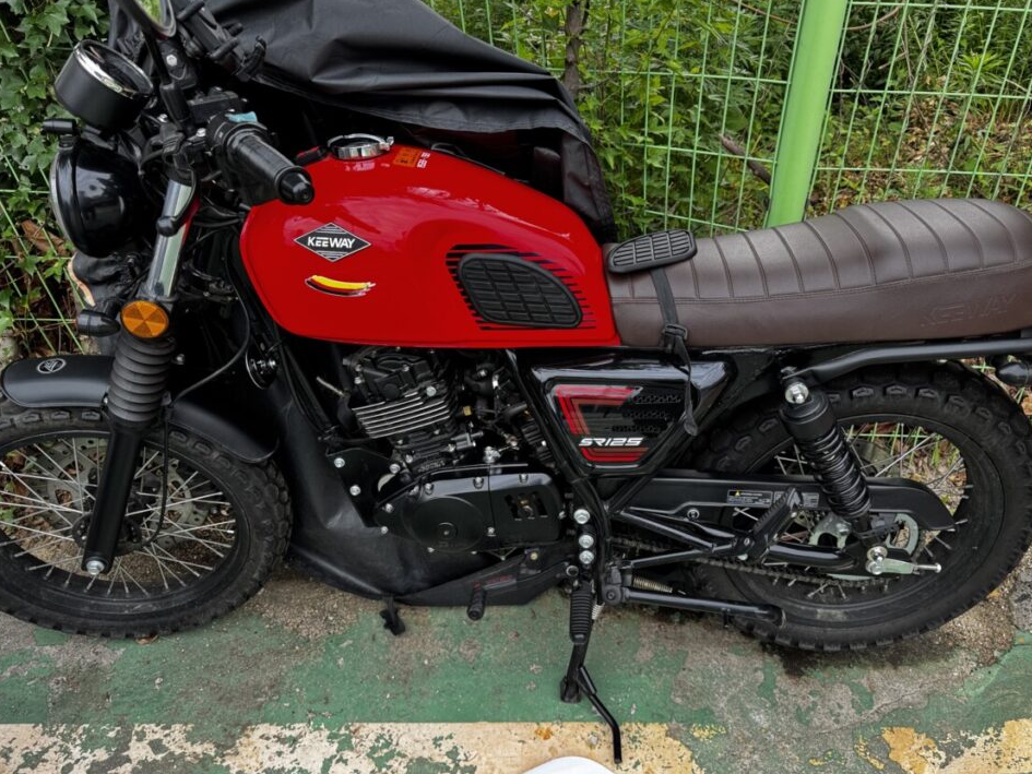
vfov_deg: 53.1
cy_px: 390
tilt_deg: -31.6
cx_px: 553
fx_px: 775
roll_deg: -1.1
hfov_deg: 67.2
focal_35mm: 26
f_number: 1.78
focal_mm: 6.76
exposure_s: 1/121
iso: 80
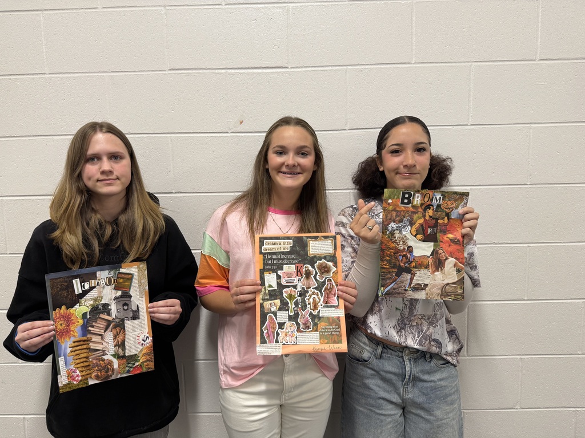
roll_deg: +1.5
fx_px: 406
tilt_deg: -6.5
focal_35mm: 24
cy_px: 219
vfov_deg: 56.8
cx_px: 292
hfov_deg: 71.6
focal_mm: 6.76
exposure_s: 1/60
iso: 160
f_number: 1.78
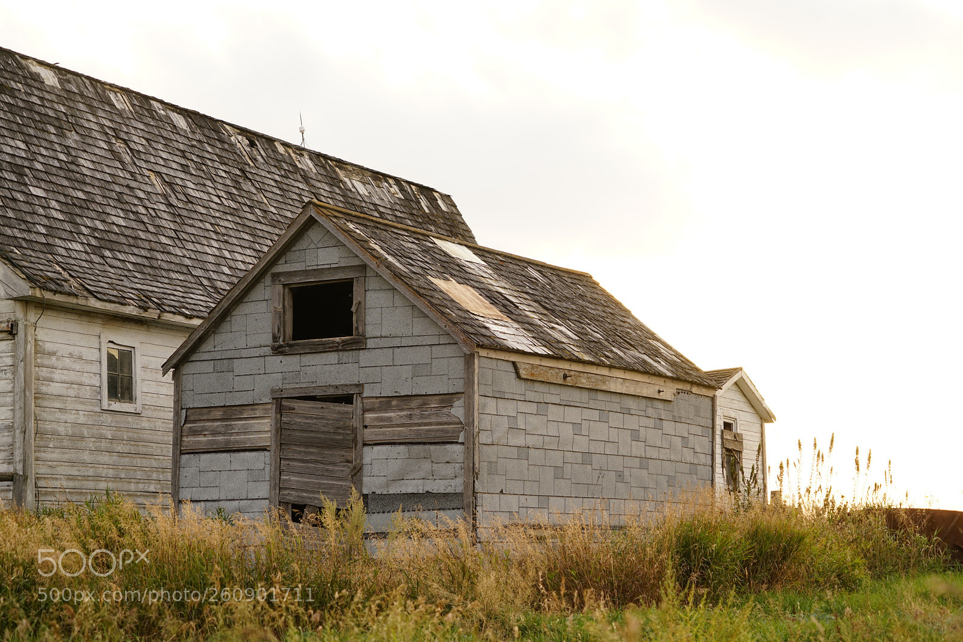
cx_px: 482
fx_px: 2060
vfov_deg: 17.7
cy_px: 321
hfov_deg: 26.3
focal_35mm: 77
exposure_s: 1/80
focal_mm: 77
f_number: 6.3
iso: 200
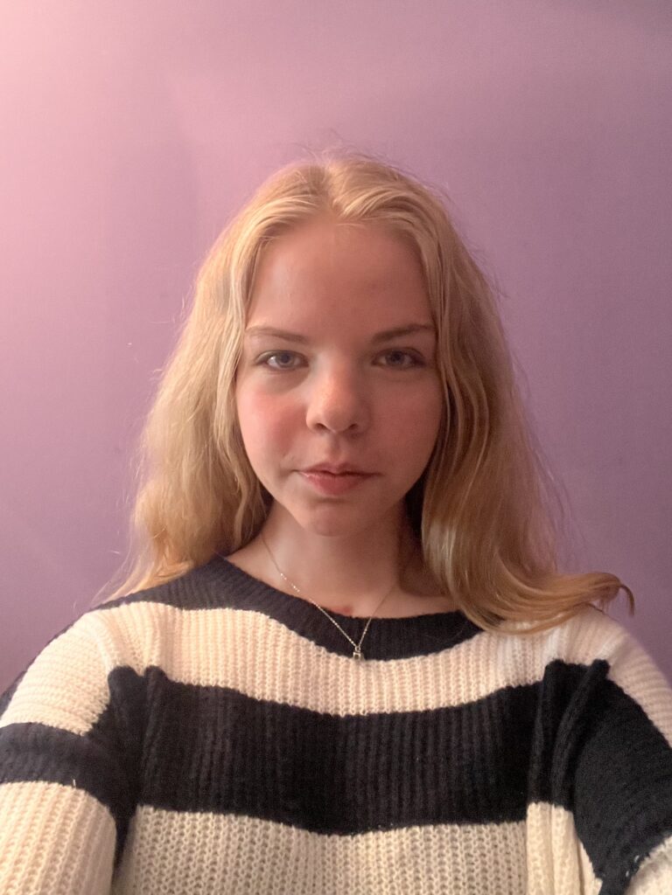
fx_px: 777
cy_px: 448
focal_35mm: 30
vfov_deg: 60.0
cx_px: 336
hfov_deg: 46.8
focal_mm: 2.71
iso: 500
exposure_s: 1/25
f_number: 2.2
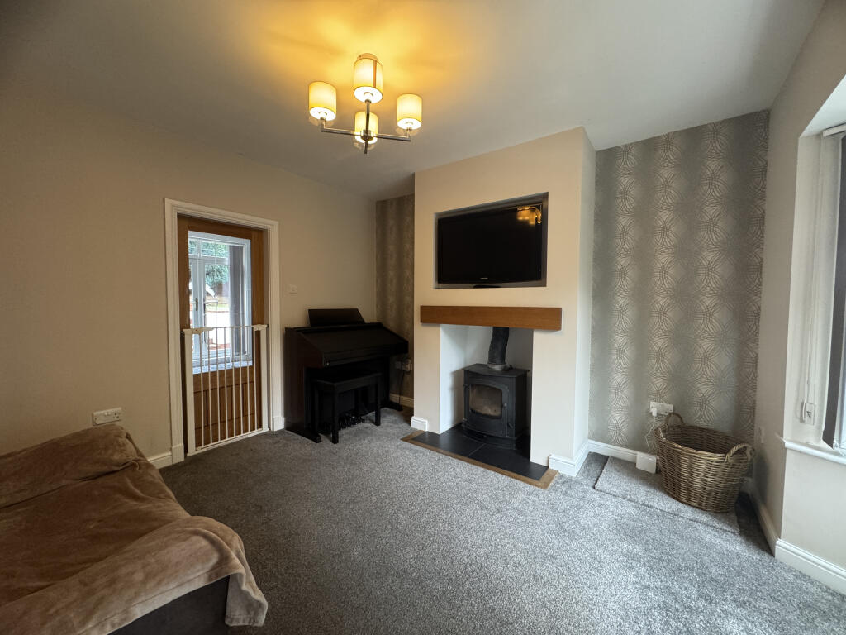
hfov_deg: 102.1
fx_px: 342
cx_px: 423
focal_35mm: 14
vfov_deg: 85.7
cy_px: 318
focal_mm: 2.22
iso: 500
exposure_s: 1/50
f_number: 2.2
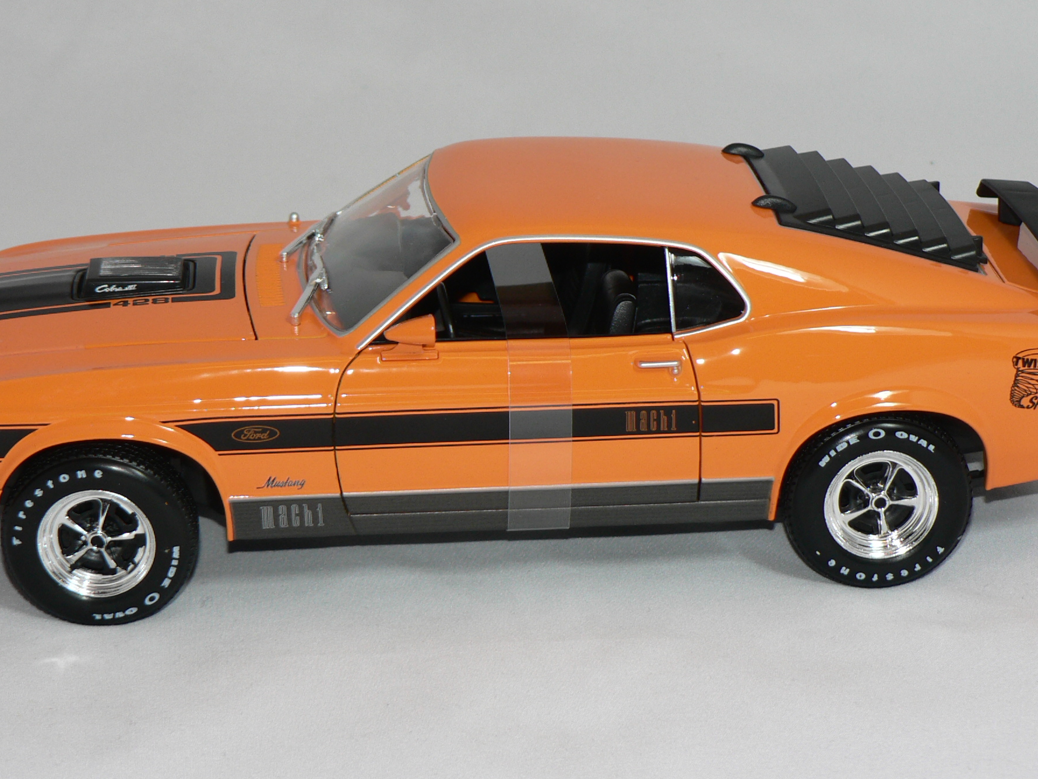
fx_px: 2759
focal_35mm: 92
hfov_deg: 21.3
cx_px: 518
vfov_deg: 16.1
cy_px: 306
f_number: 3.2
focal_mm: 10.7
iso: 80
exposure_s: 1/60
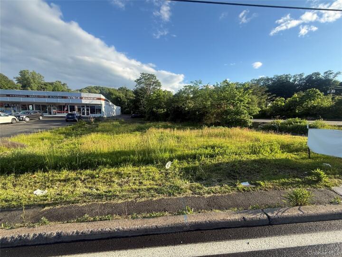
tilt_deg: -2.3
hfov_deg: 102.1
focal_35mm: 14
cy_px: 128
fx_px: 138
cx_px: 171
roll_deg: -0.8
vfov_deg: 85.7
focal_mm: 2.22
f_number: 2.2
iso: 64
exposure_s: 1/625
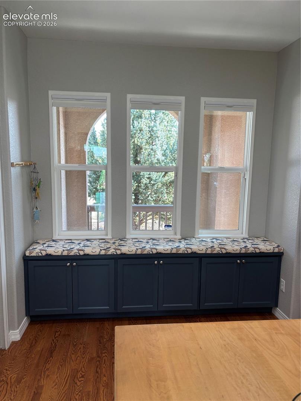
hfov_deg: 53.0
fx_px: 302
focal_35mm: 26
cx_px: 150
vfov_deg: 67.3
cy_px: 200
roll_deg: -1.2
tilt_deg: -6.7
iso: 100
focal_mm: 5.96
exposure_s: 1/120
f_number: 1.6
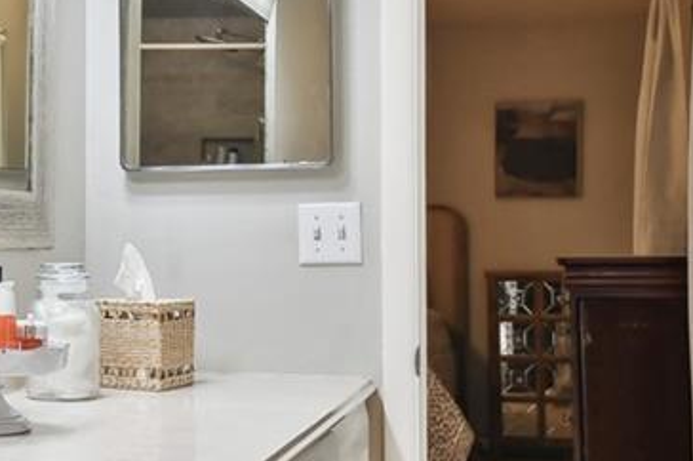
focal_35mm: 66
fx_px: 1269
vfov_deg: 20.6
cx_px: 40
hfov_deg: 29.0
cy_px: 272
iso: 100
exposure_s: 1/5
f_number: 7.1
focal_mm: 10
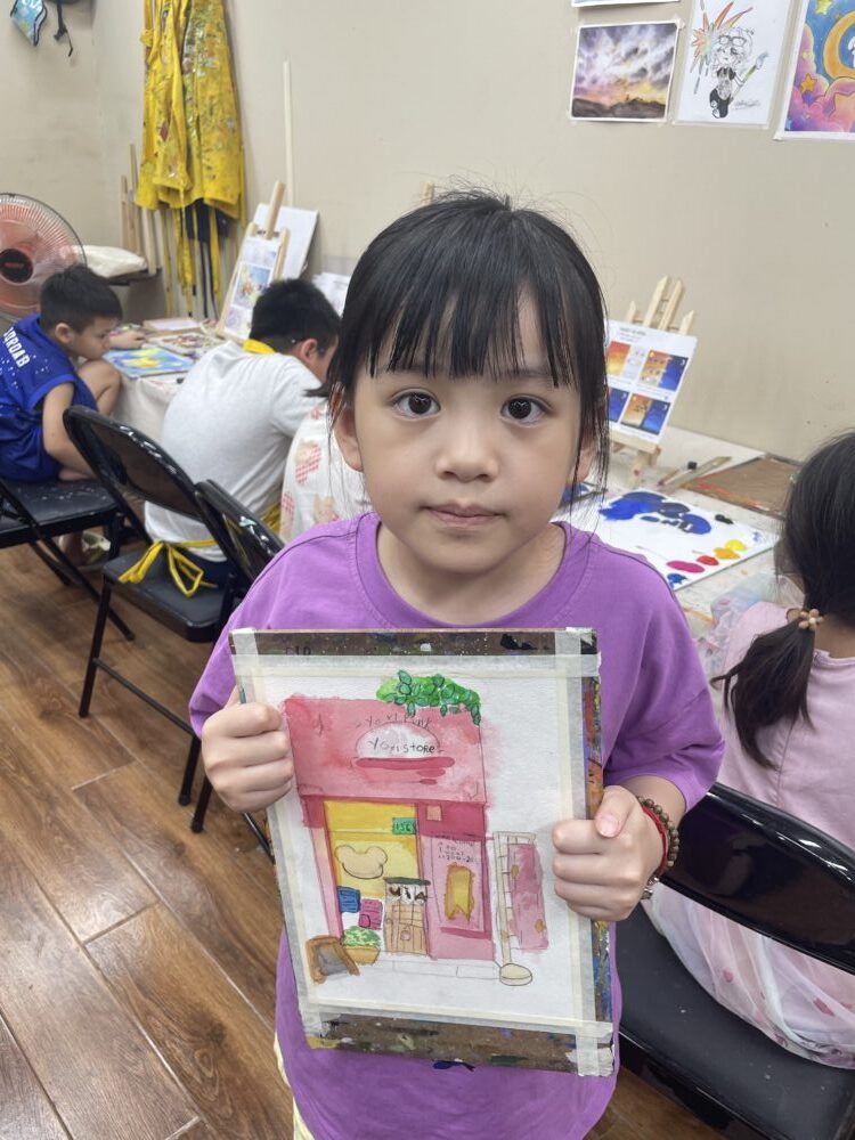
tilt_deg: -25.0
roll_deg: -2.2
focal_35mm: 26
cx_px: 428
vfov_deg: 67.3
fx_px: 856
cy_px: 570
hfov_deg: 53.1
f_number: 1.6
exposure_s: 1/100
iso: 50
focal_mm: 4.2
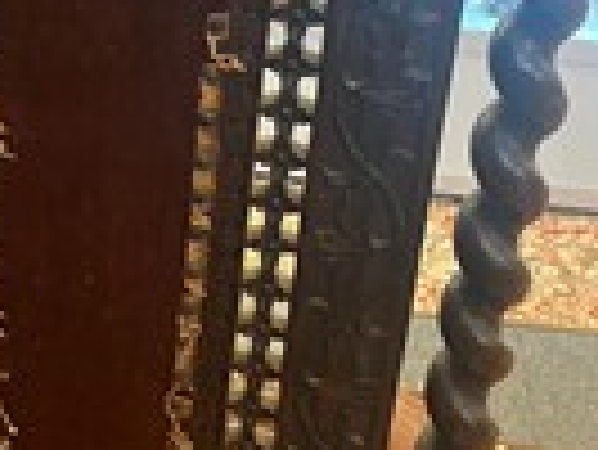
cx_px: 67
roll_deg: -1.8
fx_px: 1349
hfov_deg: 24.3
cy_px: 81
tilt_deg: -17.8
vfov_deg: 18.7
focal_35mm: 78
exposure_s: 1/50
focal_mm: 5.1
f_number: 1.6
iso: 400
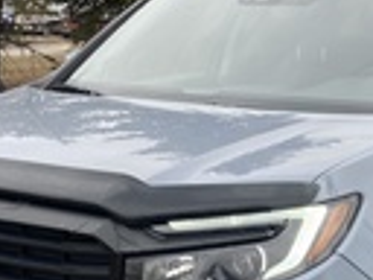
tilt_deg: -11.8
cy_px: 244
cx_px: 254
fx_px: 991
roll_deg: -0.7
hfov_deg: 21.2
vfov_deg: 15.9
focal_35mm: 92
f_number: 1.8
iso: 20
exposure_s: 1/274
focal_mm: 3.99
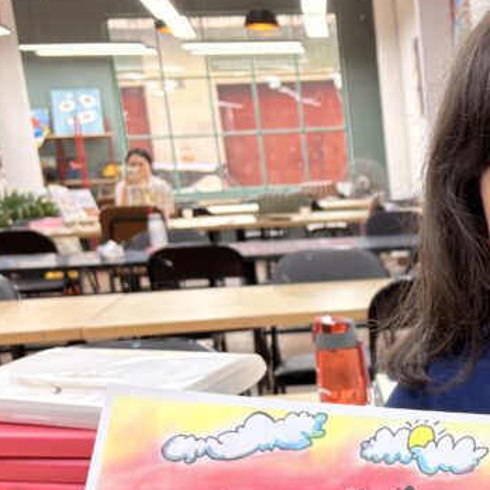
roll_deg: +2.9
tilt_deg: -15.0
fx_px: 1057
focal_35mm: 66
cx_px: 563
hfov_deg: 24.1
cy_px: 439
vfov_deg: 25.3
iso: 50
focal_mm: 5.96
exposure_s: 1/100
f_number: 1.6
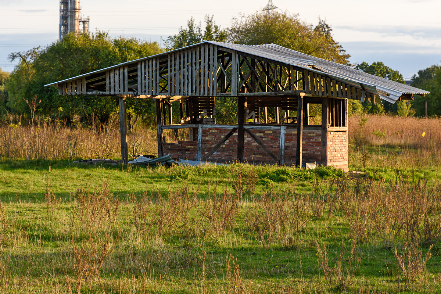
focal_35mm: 120
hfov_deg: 17.1
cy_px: 147
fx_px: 1470
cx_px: 220
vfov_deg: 11.4
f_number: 5.6
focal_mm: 80
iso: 200
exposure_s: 1/500
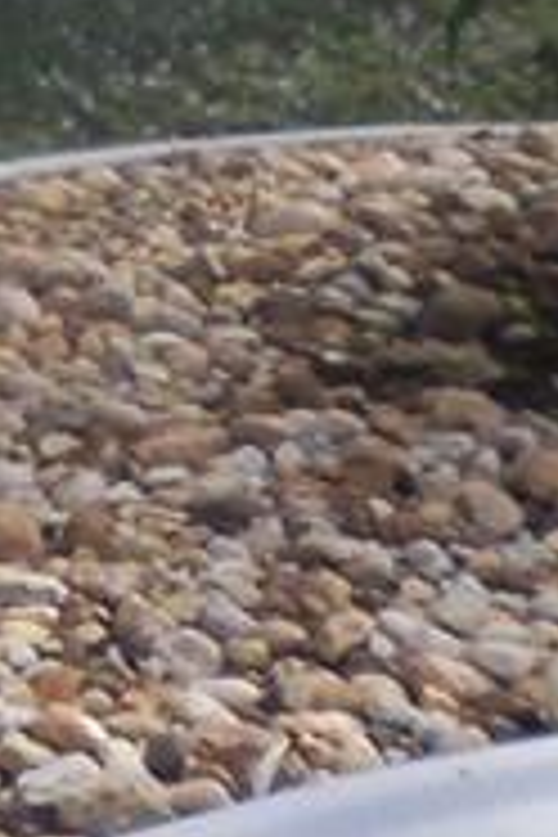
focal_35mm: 218
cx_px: -1233
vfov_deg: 9.0
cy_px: -742
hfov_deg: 5.8
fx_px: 5068
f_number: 3.5
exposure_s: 1/400
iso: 100
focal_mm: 6.3
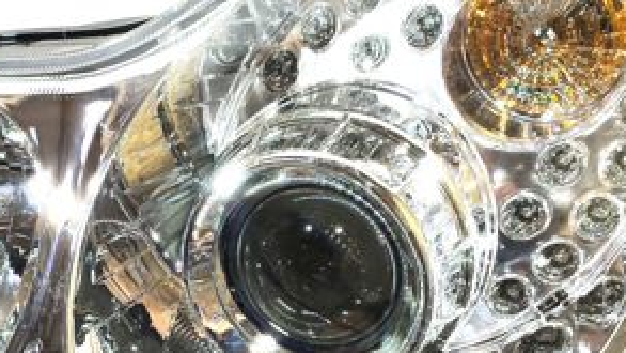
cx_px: 143
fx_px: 1461
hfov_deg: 23.9
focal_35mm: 88
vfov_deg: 13.7
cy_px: 271
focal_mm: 4.75
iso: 150
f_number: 1.75
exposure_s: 1/100
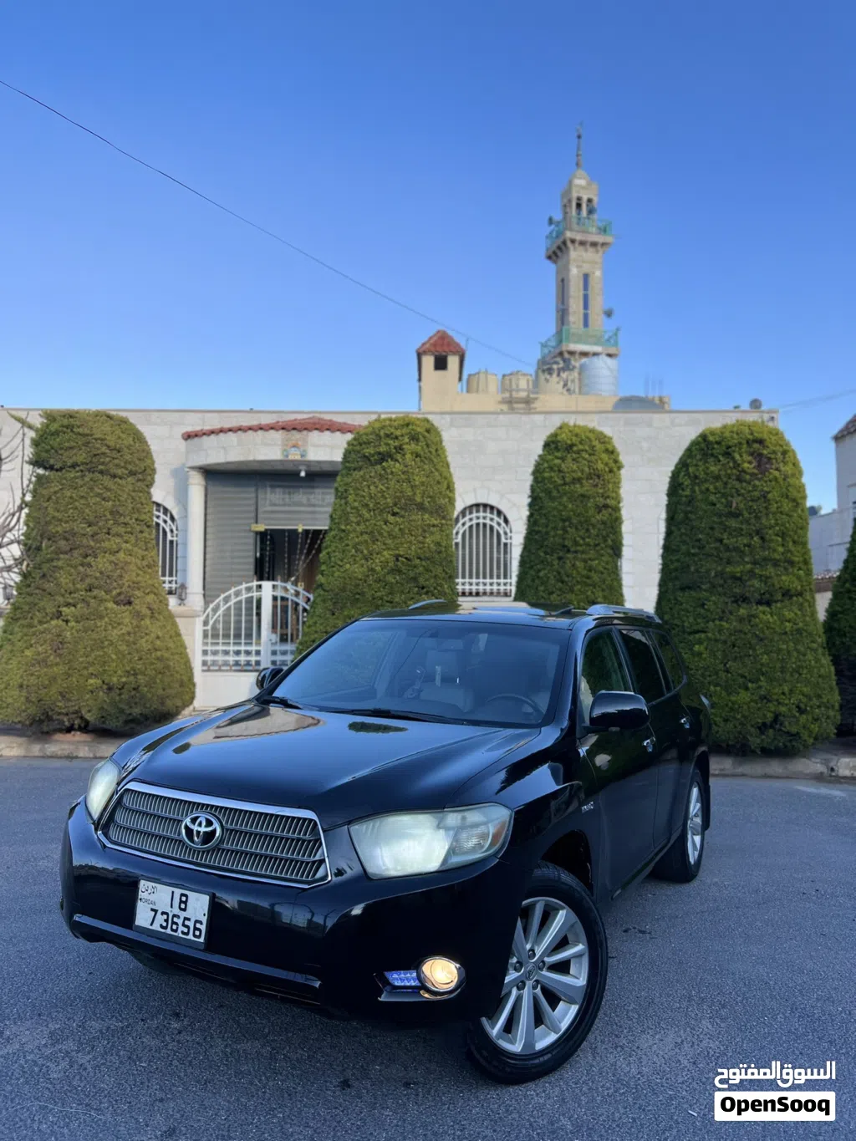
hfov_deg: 53.1
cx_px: 428
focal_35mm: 26
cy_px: 570
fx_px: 857
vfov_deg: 67.3
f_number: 1.5
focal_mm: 5.7
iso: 50
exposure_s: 1/1838
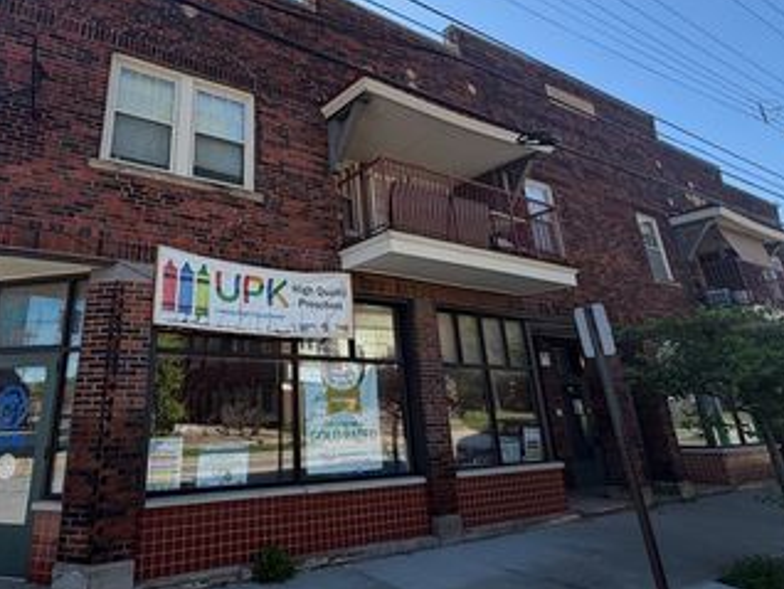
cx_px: 274
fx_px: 499
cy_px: 228
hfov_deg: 74.4
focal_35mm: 22
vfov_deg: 60.5
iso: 40
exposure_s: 1/709
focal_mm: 2.22
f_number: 2.2
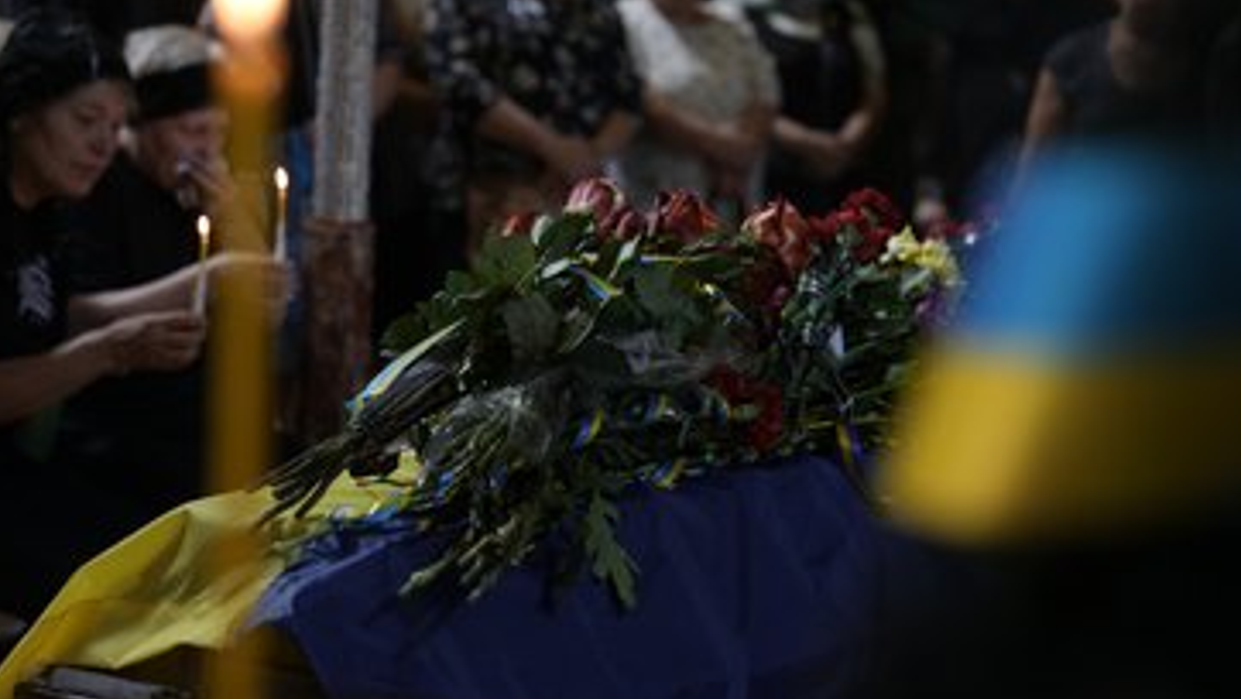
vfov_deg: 14.9
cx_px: 644
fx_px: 2667
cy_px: 262
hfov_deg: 26.2
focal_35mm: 81
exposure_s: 1/25
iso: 160
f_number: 2.8
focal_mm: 70
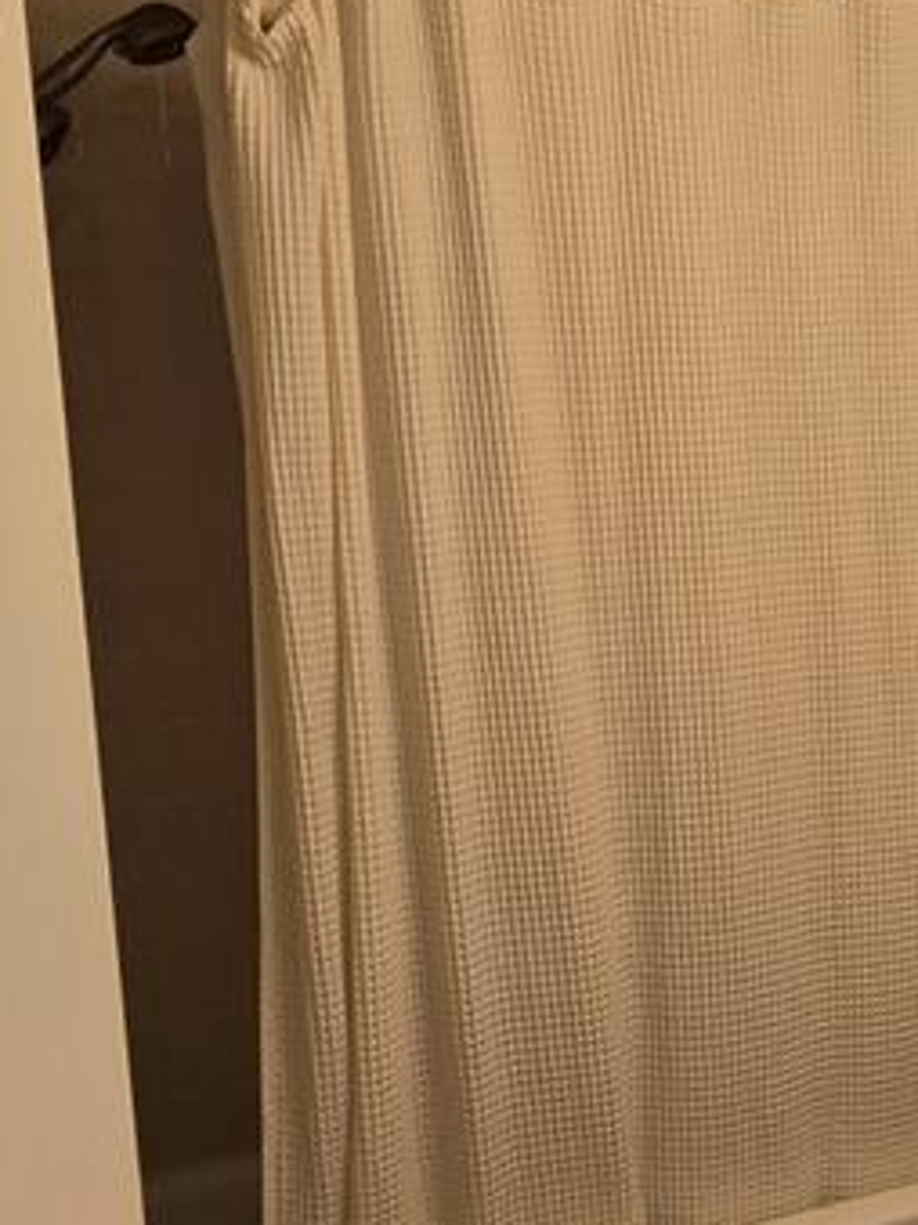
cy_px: 585
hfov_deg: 28.2
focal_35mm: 46
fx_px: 1628
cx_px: 1044
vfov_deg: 41.2
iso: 64
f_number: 2.2
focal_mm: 2.2
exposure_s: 1/60
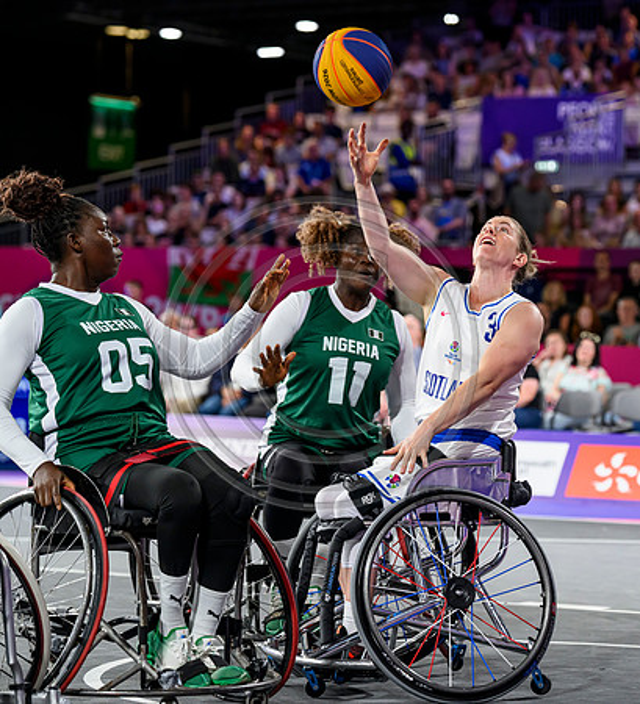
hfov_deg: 13.2
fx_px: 2757
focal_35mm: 125
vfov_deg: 14.6
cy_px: 352
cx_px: 528
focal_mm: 94
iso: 2500
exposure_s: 1/1600
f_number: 3.2
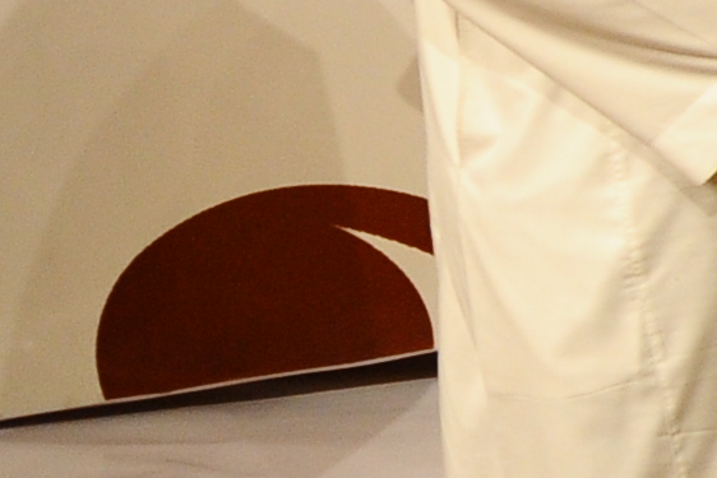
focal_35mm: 121
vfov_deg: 10.7
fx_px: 2410
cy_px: -362
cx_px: 1969
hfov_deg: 11.8
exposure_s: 1/200
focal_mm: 16
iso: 1600
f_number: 2.8
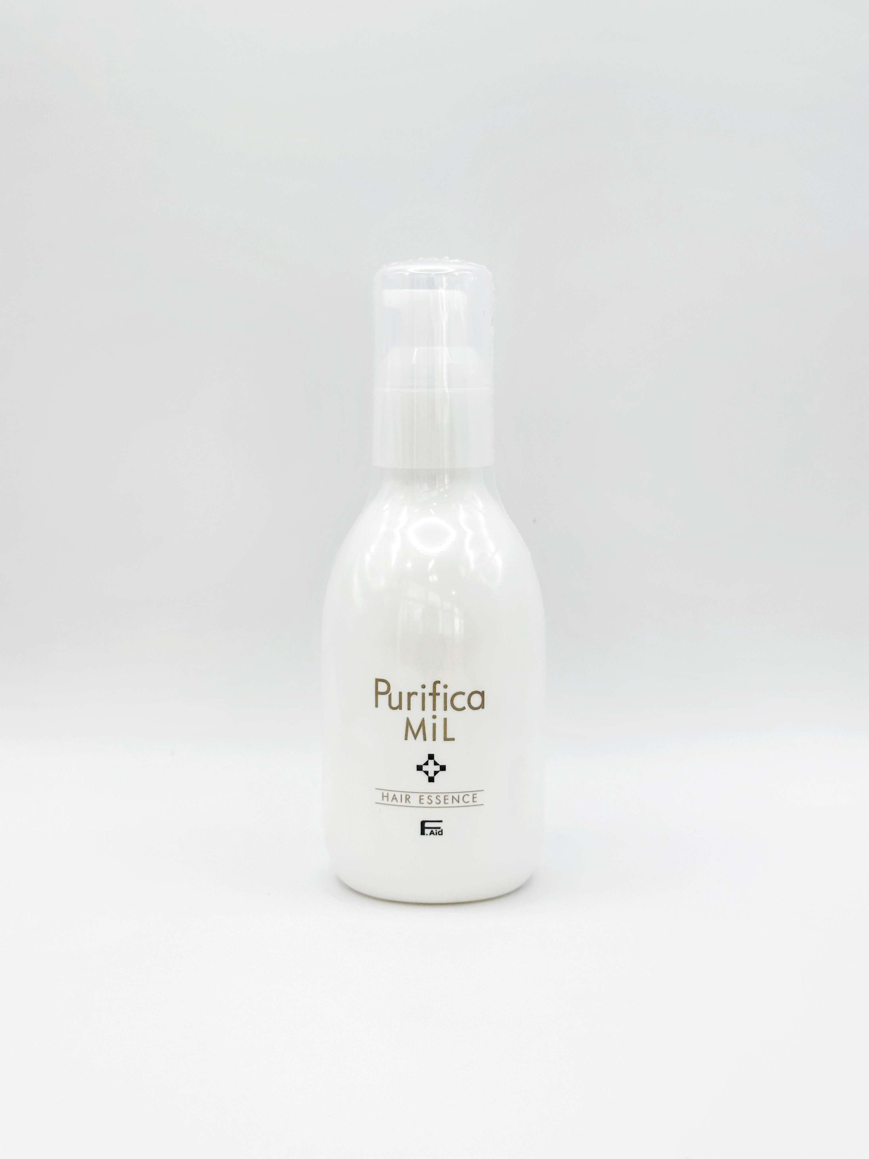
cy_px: 580
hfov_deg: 30.3
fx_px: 1607
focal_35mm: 48
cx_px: 434
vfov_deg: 39.7
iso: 64
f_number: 1.78
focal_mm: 6.86
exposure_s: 1/519
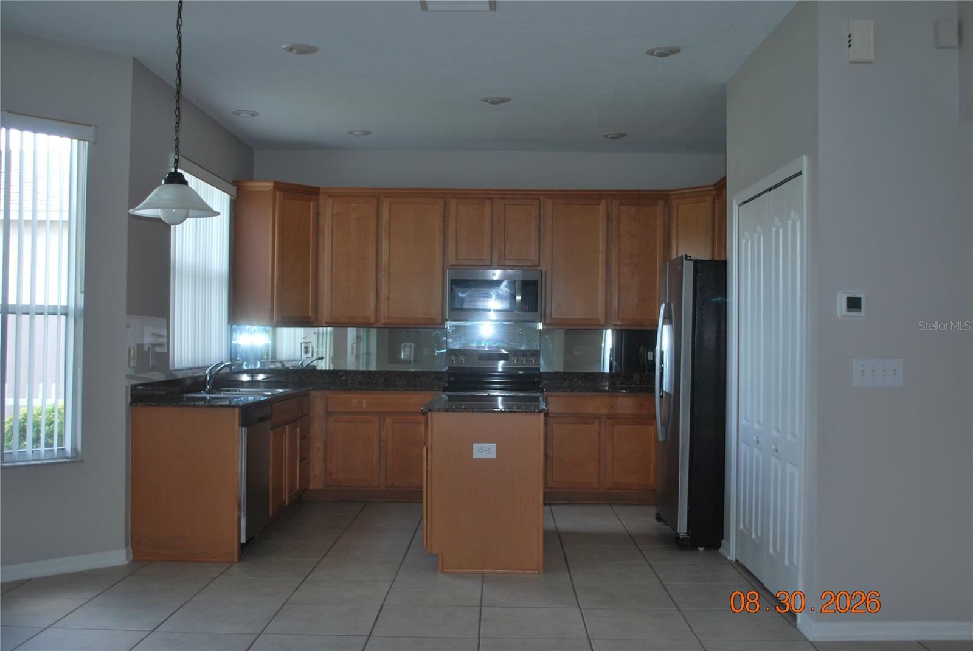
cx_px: 486
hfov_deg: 53.1
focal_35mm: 36
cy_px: 326
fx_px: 974
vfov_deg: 36.9
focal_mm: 24
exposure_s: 1/60
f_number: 4.2
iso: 200
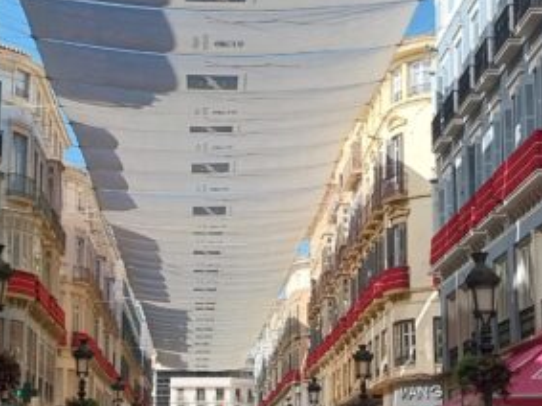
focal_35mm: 98
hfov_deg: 20.0
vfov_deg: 15.1
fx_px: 1534
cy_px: 176
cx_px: 258
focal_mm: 4
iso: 25
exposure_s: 1/580
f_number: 1.8
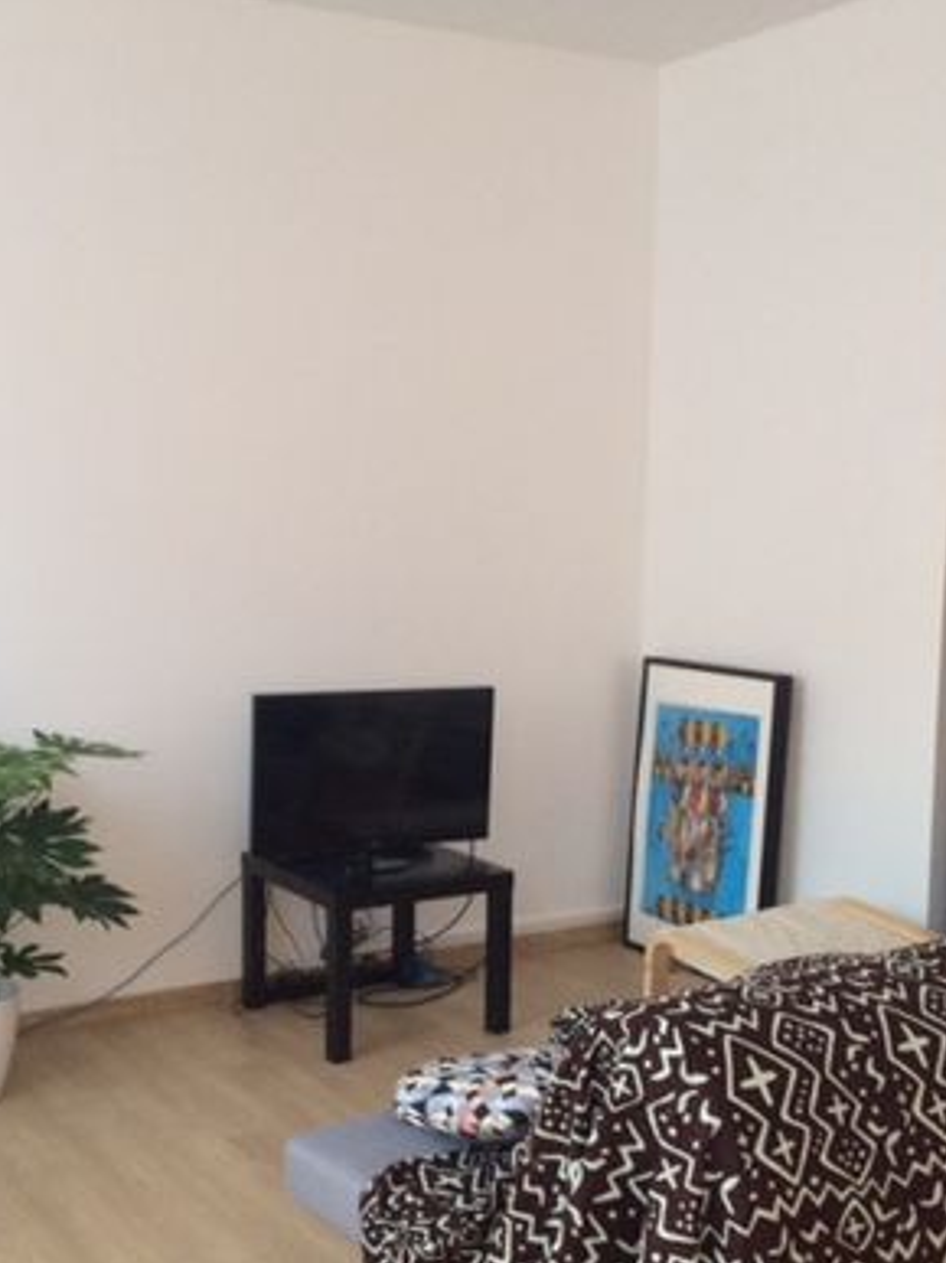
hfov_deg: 32.0
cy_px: 725
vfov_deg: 42.0
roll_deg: -0.2
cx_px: 333
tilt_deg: -8.4
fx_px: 1641
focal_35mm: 45
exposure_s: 1/33
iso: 160
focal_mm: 4.15
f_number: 2.2
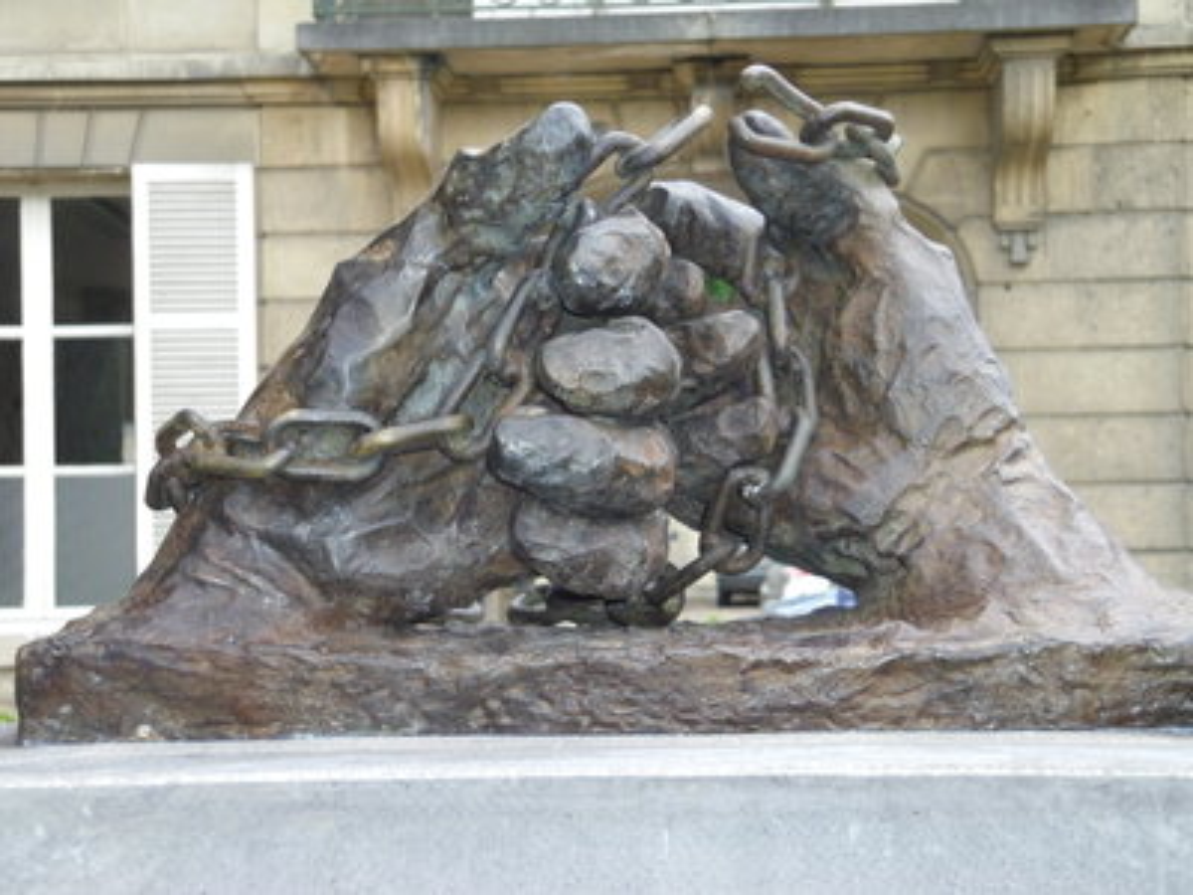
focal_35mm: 72
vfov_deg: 20.4
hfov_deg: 27.0
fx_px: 2481
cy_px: 448
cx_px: 596
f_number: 5
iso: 160
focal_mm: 13.3
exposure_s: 1/80
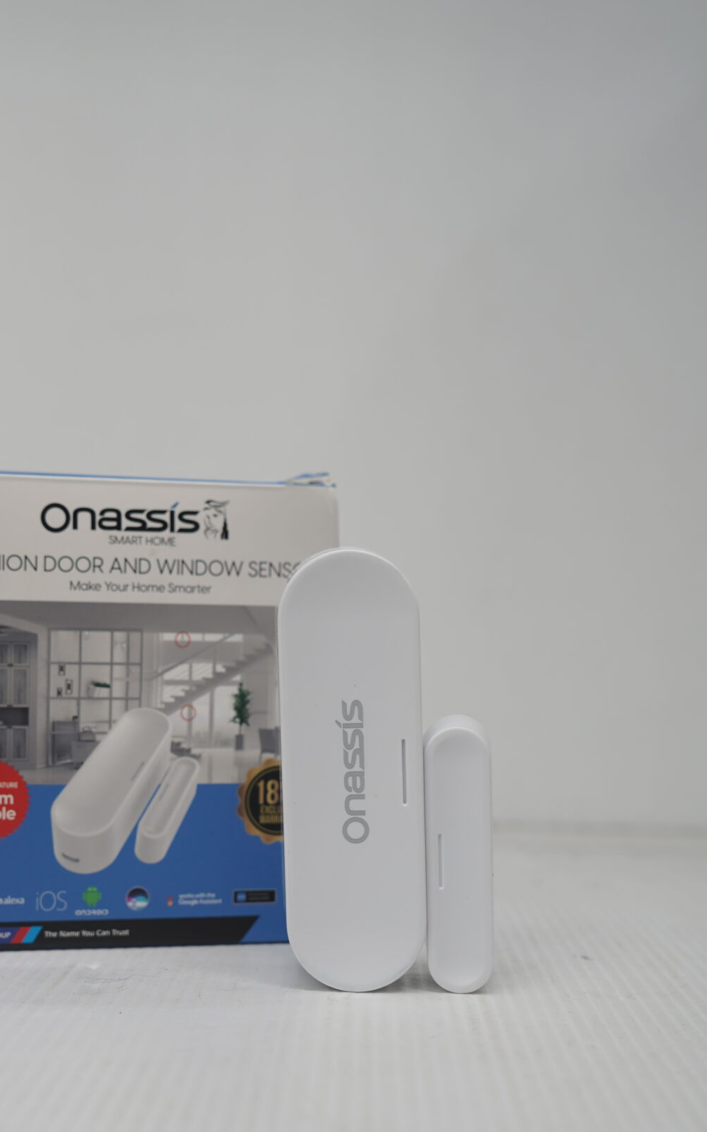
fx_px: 1449
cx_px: 192
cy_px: 701
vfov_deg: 42.4
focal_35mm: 47
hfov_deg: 27.1
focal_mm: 31
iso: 200
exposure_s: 1/160
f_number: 5.6
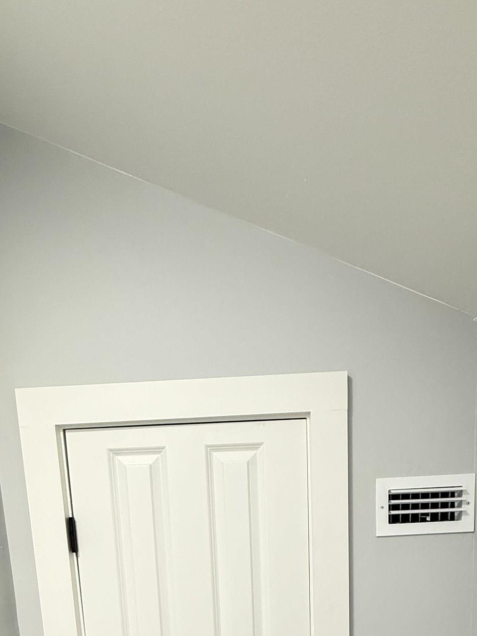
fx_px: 478
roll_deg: +3.4
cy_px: 576
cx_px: 241
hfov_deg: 53.0
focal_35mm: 26
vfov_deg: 57.5
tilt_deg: -9.4
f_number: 2.2
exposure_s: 1/60
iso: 400
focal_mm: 2.22
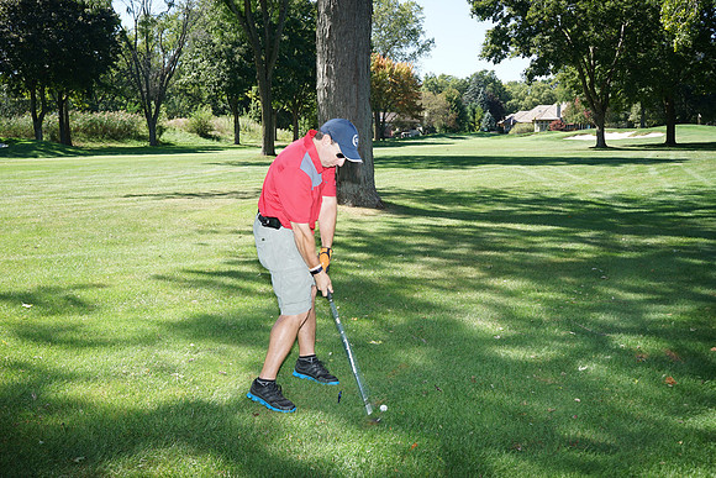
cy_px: 239
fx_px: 716
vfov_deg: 36.9
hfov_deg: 53.1
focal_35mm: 36
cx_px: 358
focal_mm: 36
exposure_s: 1/200
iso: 200
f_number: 7.1
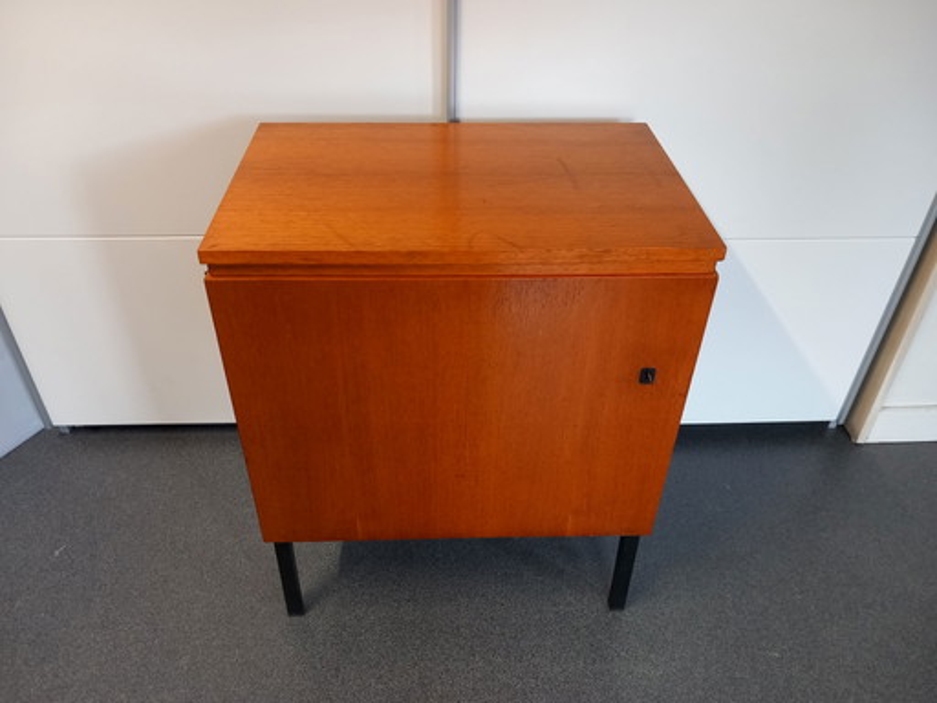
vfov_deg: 51.4
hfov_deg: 65.3
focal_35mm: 27
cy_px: 352
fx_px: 731
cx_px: 468
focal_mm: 4
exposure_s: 1/33.3
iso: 200
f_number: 1.8
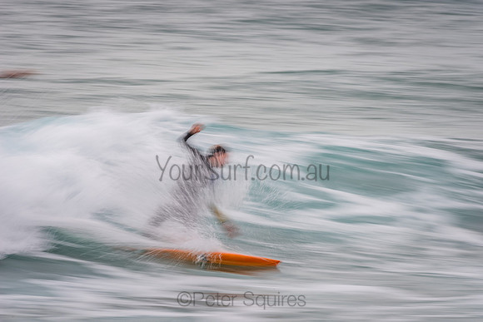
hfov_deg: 4.1
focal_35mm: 500
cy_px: 161
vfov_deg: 2.8
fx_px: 6710
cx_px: 242
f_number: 16
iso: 64
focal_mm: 500
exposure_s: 1/20
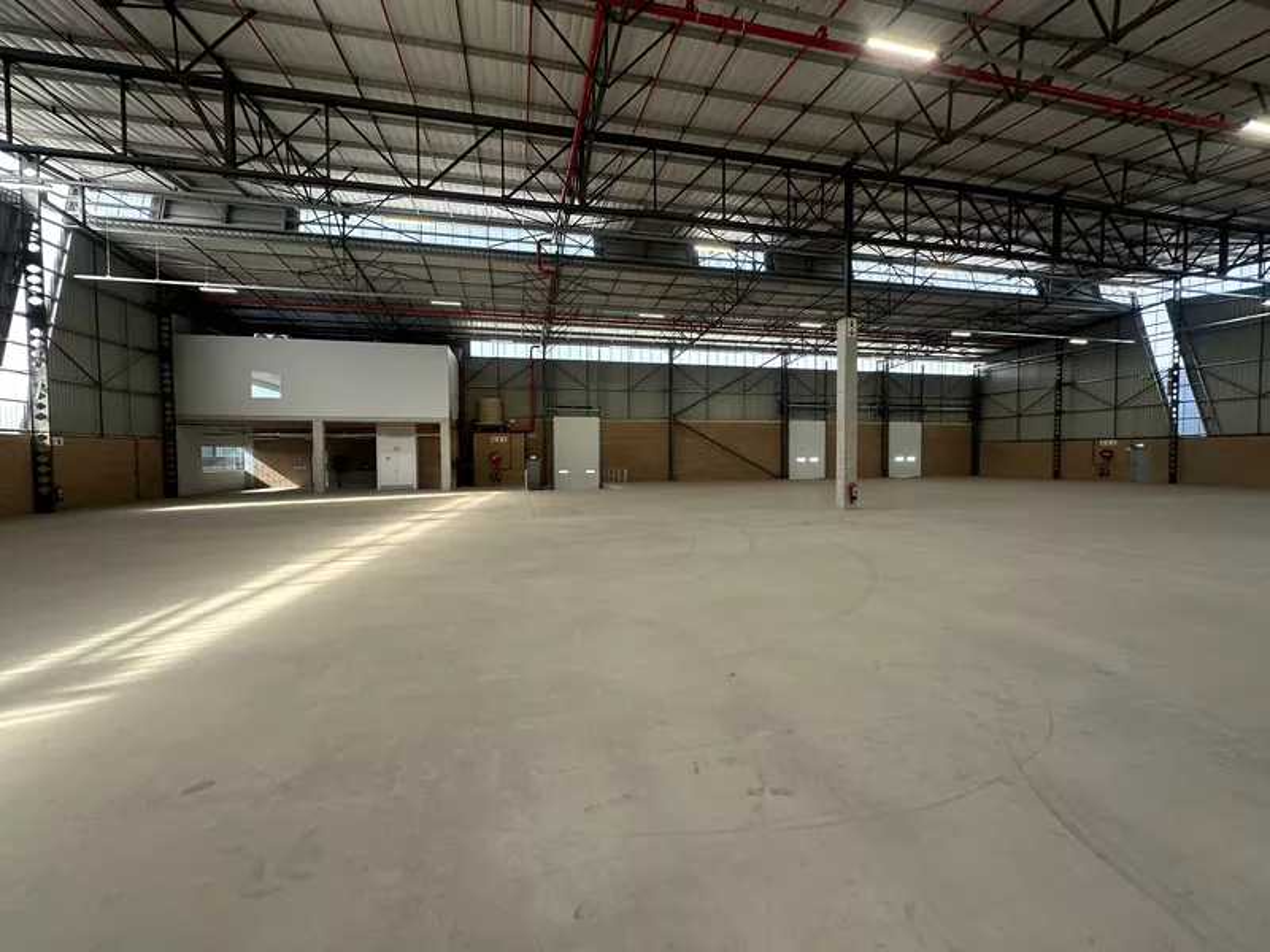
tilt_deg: -1.5
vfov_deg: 85.7
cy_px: 476
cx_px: 635
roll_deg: +0.3
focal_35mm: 14
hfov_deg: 102.1
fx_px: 514
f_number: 2.2
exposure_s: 1/99
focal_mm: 2.22
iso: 64
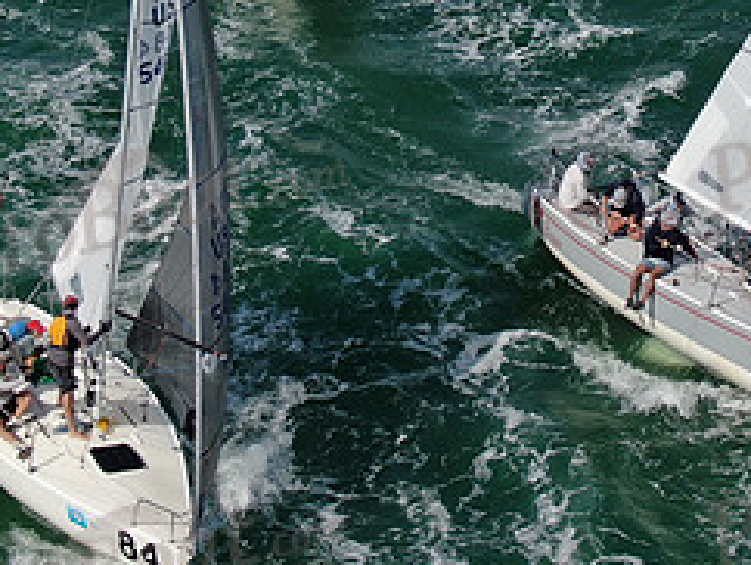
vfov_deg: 12.7
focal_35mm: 115
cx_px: 531
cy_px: -8
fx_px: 2497
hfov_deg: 17.0
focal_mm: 8.6
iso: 100
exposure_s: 1/1250
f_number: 3.8
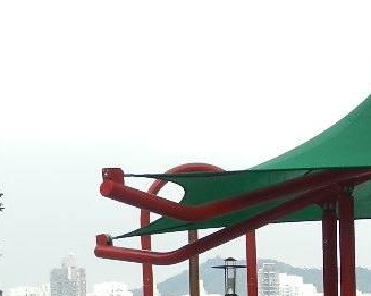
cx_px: 458
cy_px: 400
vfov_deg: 7.3
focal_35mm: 208
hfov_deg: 9.2
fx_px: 2282
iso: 160
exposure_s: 1/320
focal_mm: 12.3
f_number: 4.6
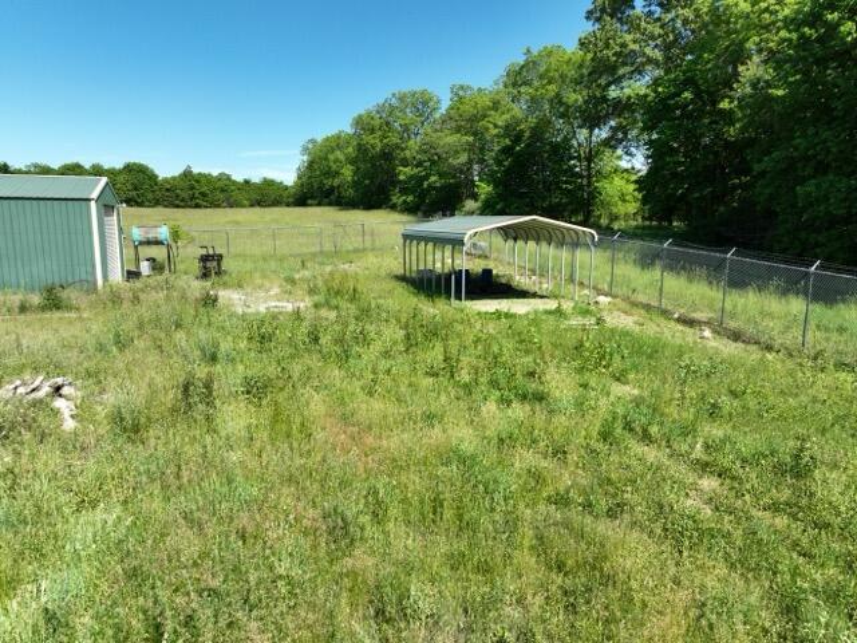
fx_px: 594
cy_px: 322
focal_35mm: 24
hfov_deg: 71.6
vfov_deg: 56.8
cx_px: 428
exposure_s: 1/1250
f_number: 2.8
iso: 100
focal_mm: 12.29
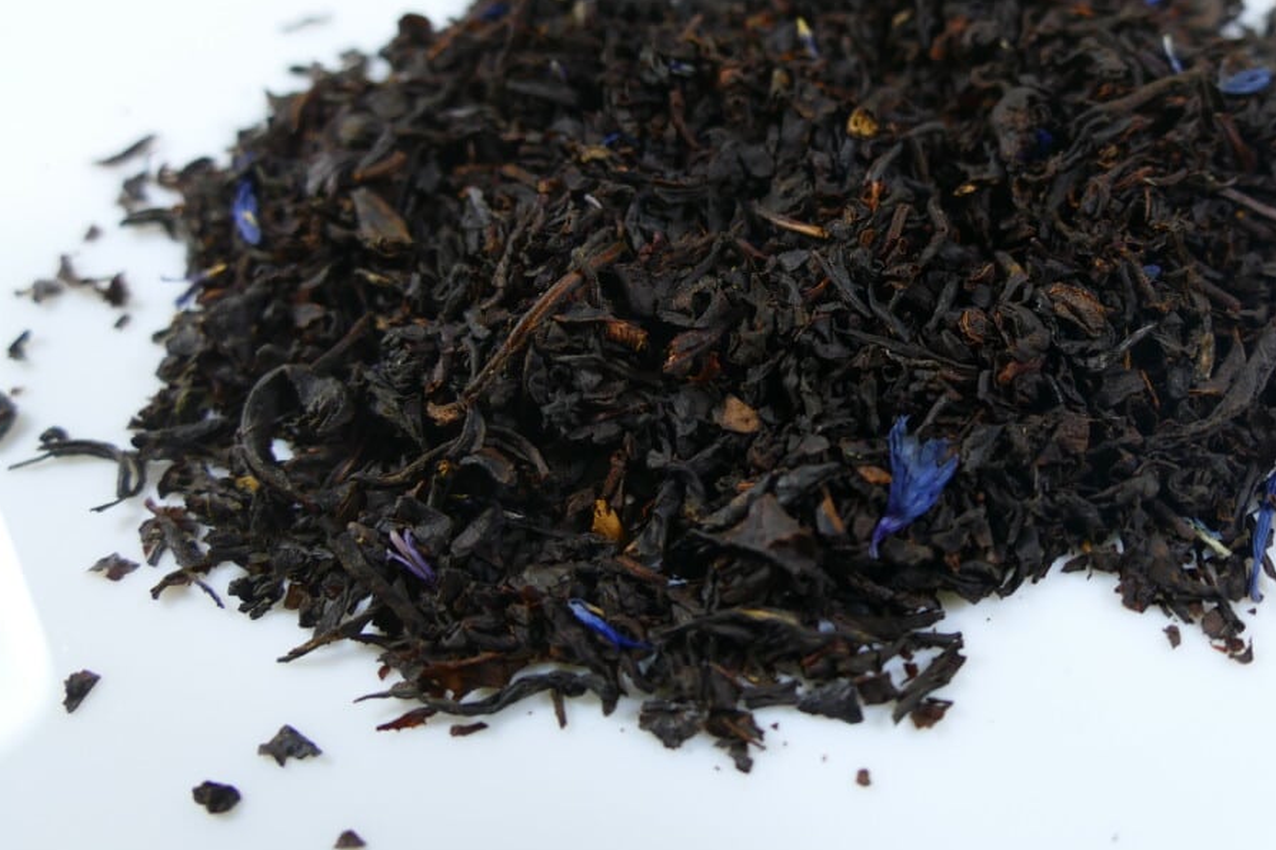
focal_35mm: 43
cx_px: 812
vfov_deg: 31.0
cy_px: 311
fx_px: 1524
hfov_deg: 45.0
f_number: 3
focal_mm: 11.6
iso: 320
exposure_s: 1/80
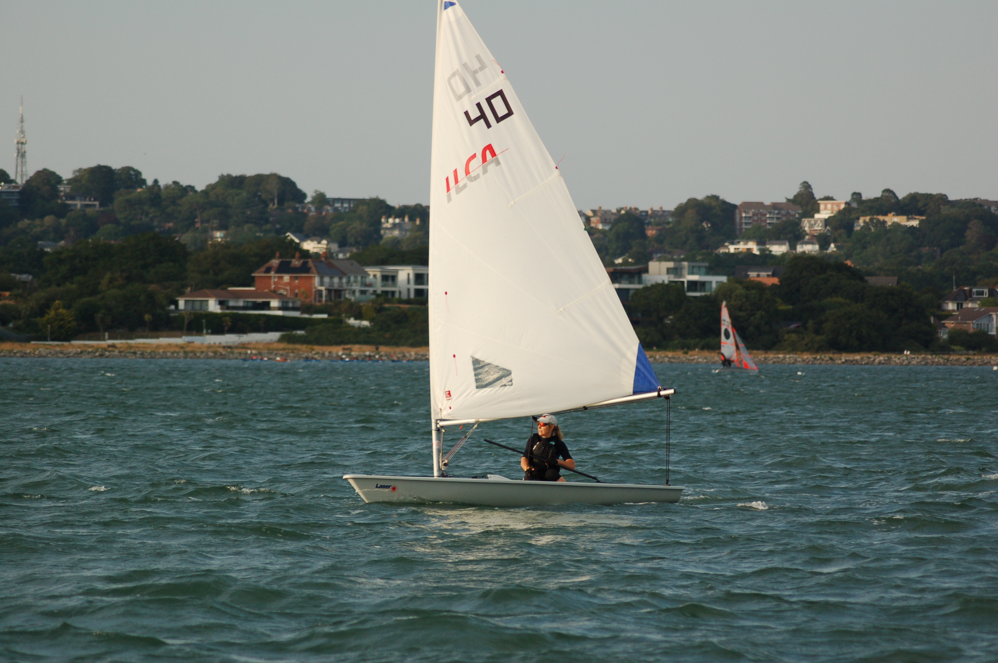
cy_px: 332
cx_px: 499
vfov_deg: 6.8
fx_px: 5609
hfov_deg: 10.2
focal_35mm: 202
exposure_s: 1/1600
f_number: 5
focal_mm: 135
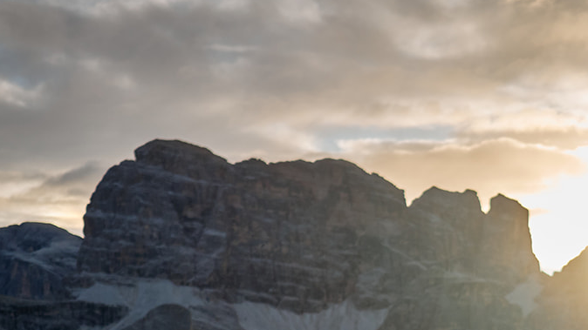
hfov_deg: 23.4
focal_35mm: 87
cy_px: 459
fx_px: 1356
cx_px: 590
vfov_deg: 13.3
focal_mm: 23
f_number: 1.4
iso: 125
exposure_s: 1/2500
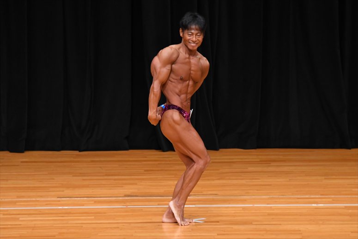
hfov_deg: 6.9
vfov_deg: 4.6
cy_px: 120
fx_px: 2982
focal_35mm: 300
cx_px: 179
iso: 3200
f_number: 5.6
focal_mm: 200
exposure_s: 1/400
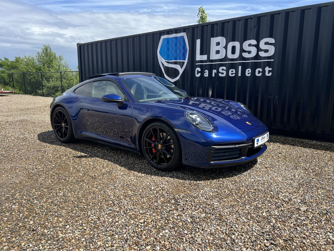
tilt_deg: -10.8
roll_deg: +0.2
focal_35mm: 26
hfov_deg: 67.3
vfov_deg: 53.1
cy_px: 126
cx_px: 167
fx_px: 251
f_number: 1.5
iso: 50
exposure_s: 1/2457
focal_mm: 5.7
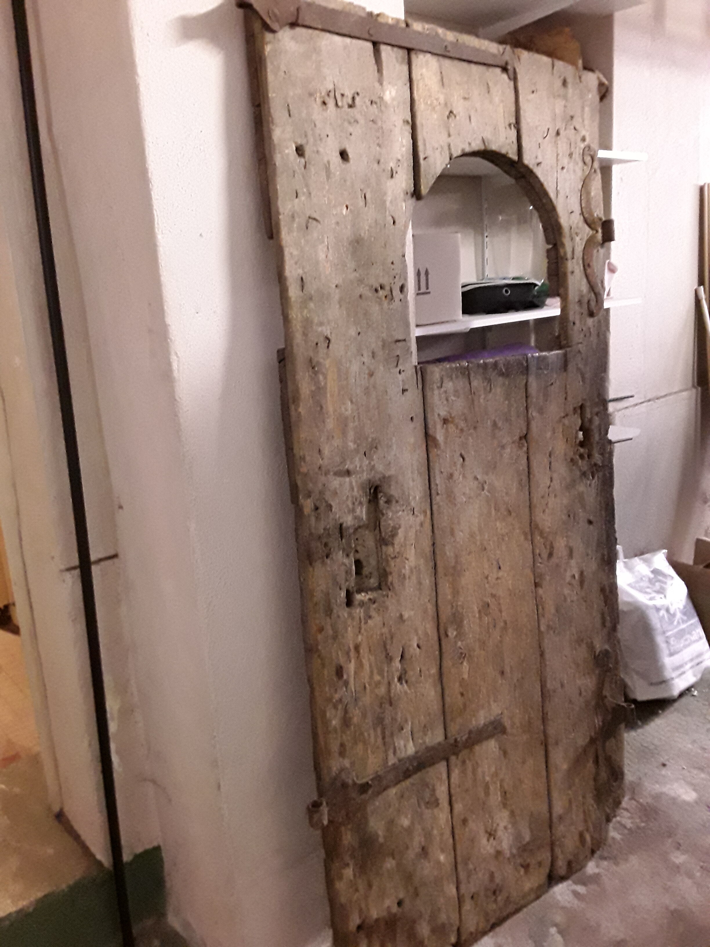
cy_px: 474
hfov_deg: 51.4
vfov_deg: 65.3
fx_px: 738
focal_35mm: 27
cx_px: 355
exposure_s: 1/17
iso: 400
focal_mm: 2.91
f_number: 1.9
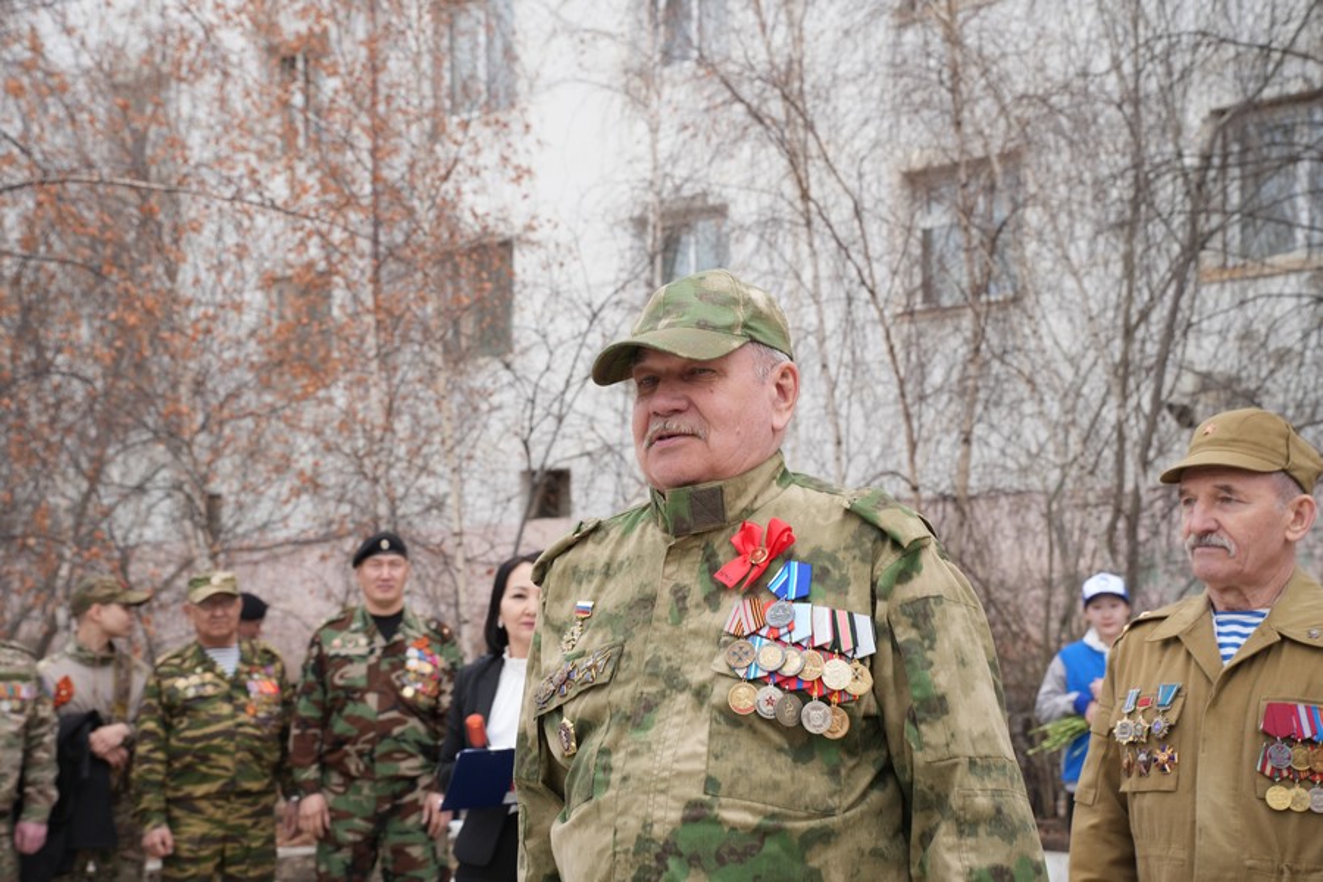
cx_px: 662
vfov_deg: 20.6
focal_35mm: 66
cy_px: 441
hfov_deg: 30.5
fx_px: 2425
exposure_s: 1/100
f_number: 9
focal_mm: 66
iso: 320
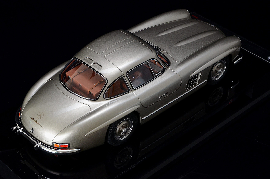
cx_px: 135
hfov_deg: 23.4
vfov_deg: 15.6
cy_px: 90
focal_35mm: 87
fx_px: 651
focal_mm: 58
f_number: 18
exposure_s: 1/8
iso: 1000
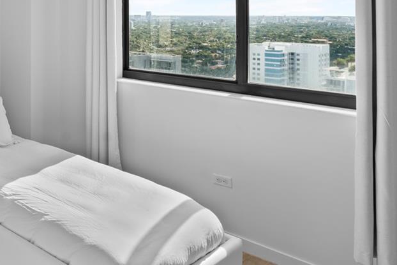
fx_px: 397
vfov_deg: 33.4
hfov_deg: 37.9
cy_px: -8
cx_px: -91
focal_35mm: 36
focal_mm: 14
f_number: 10
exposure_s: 1/8
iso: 100
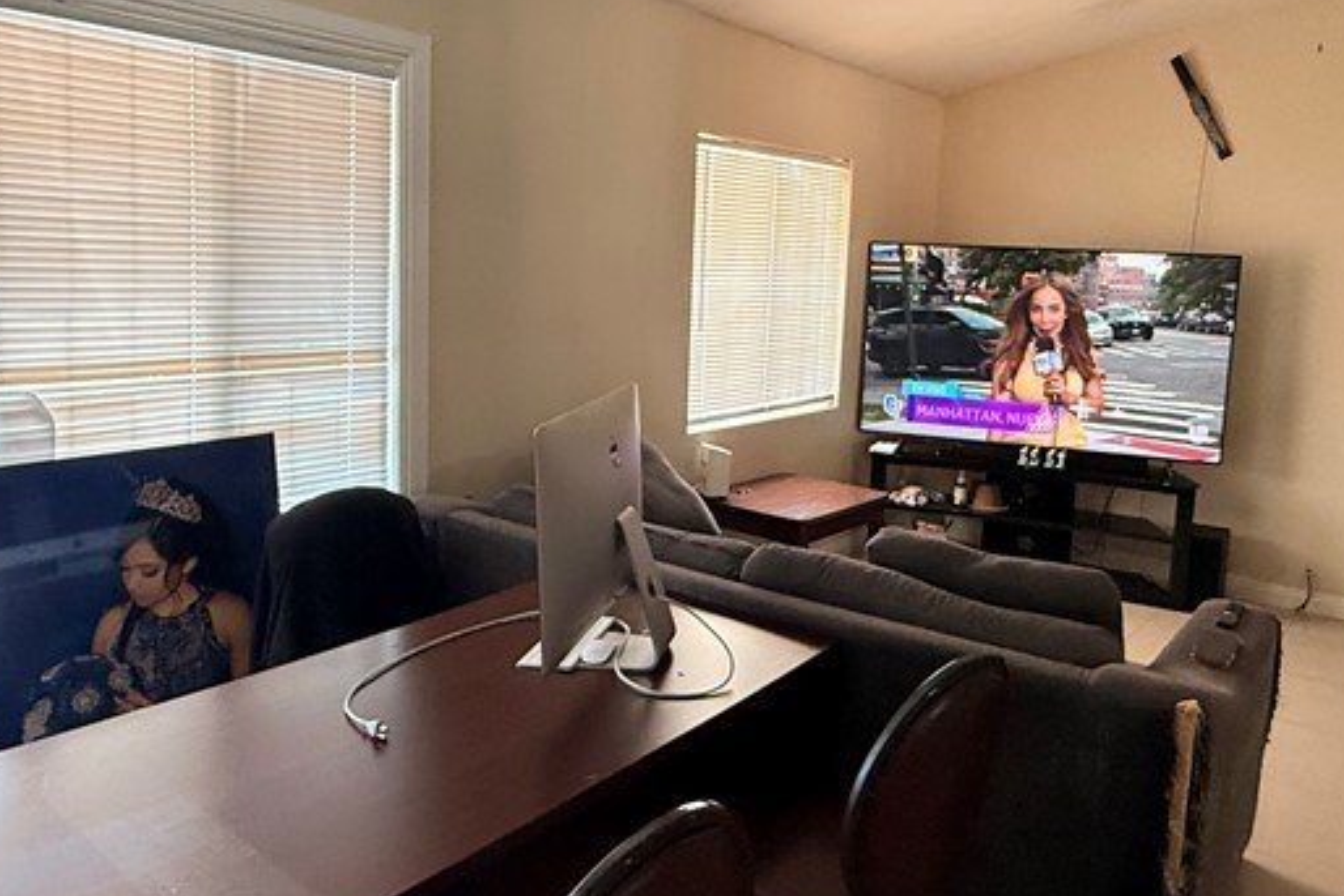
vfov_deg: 44.8
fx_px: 1083
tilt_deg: -5.7
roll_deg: -3.1
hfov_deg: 63.6
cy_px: 376
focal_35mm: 29
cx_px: 714
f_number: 2.2
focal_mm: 2.22
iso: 400
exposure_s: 1/60
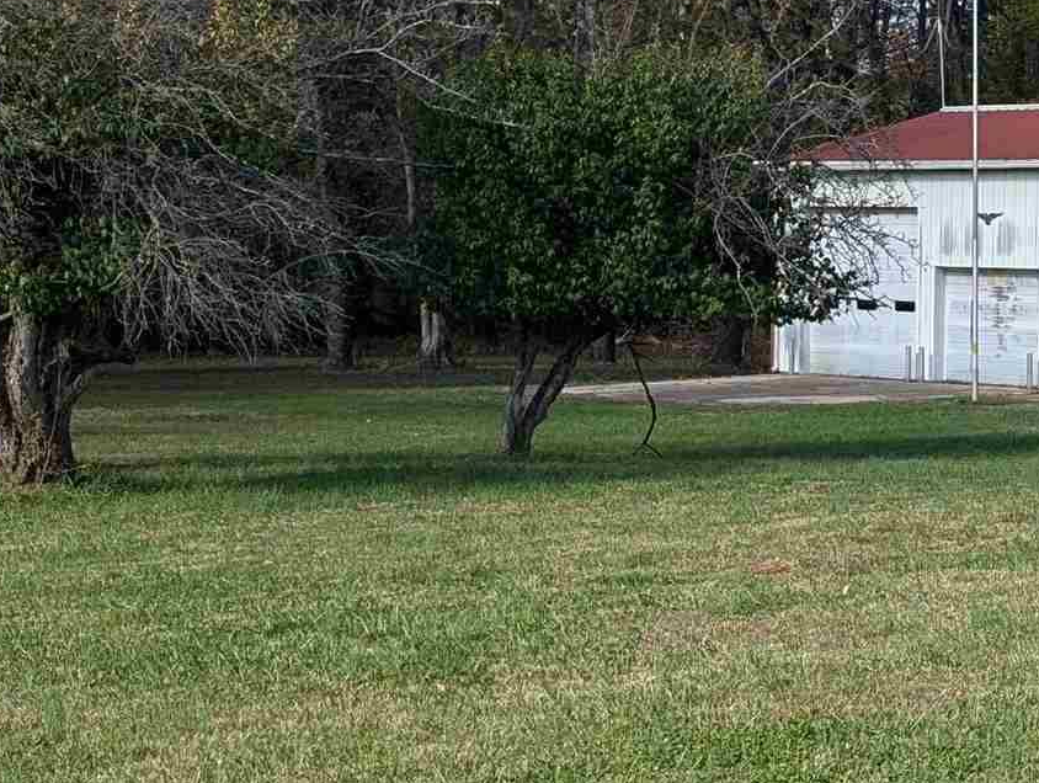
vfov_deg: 17.0
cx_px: 1137
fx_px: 2616
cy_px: 532
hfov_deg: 21.3
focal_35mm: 87
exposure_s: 1/903
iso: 22
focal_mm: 6.9
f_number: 1.68
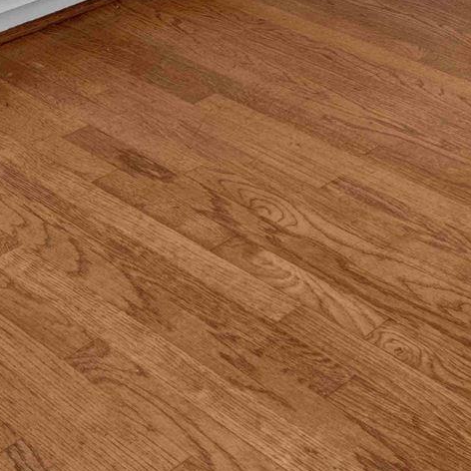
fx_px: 1320
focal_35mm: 86
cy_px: -530
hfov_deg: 20.2
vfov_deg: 15.3
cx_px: 312
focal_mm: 15.5
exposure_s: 1/5
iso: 400
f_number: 8
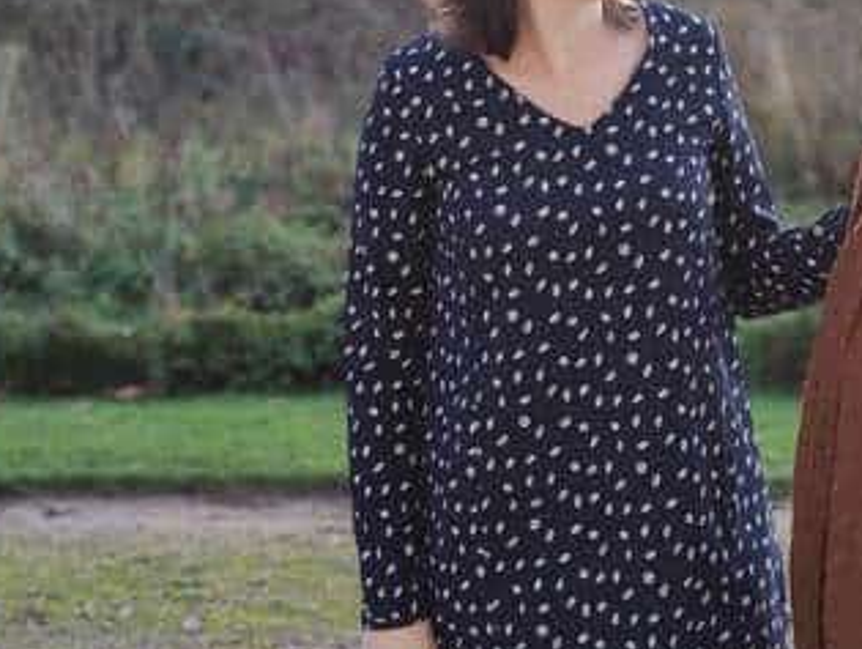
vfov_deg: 18.7
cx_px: 608
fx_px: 1945
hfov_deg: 24.8
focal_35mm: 78
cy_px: 120
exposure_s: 1/227
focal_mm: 8.16
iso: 100
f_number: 2
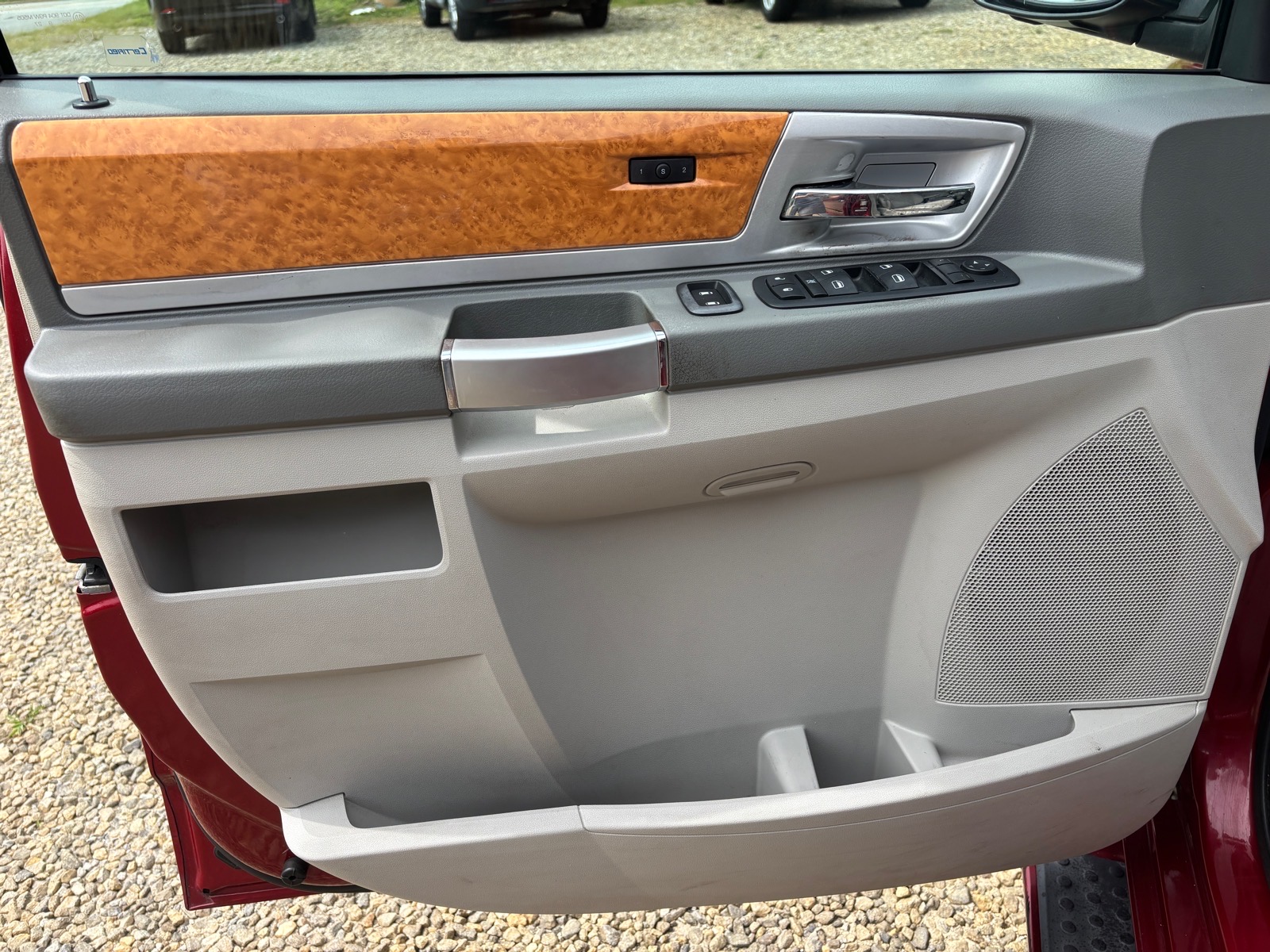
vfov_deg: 53.1
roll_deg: +8.6
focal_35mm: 26
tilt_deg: -25.2
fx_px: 954
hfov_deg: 67.3
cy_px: 476
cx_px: 635
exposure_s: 1/1178
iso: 50
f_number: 1.6
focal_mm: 5.96
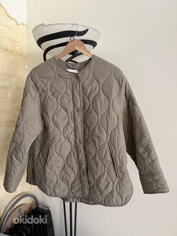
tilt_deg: -5.5
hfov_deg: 56.8
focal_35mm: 24
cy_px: 118
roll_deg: +1.1
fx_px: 164
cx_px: 88
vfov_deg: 71.6
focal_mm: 6.76
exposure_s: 1/50
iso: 800
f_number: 1.78
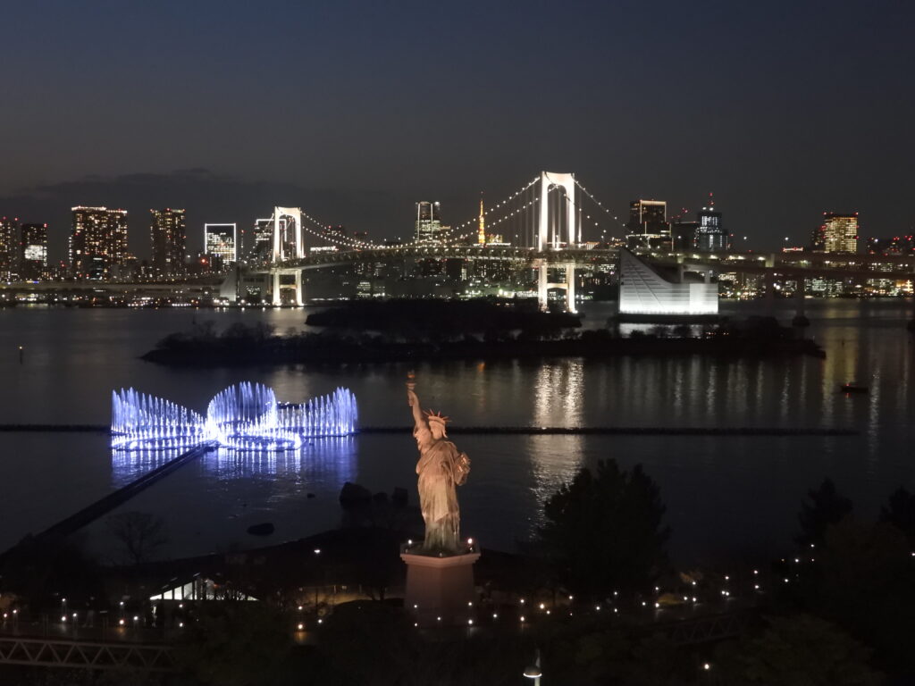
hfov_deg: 40.4
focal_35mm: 47
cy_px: 343
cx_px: 458
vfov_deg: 30.9
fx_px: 1242
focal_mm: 8.4
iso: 1600
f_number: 3.2
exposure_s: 1/15
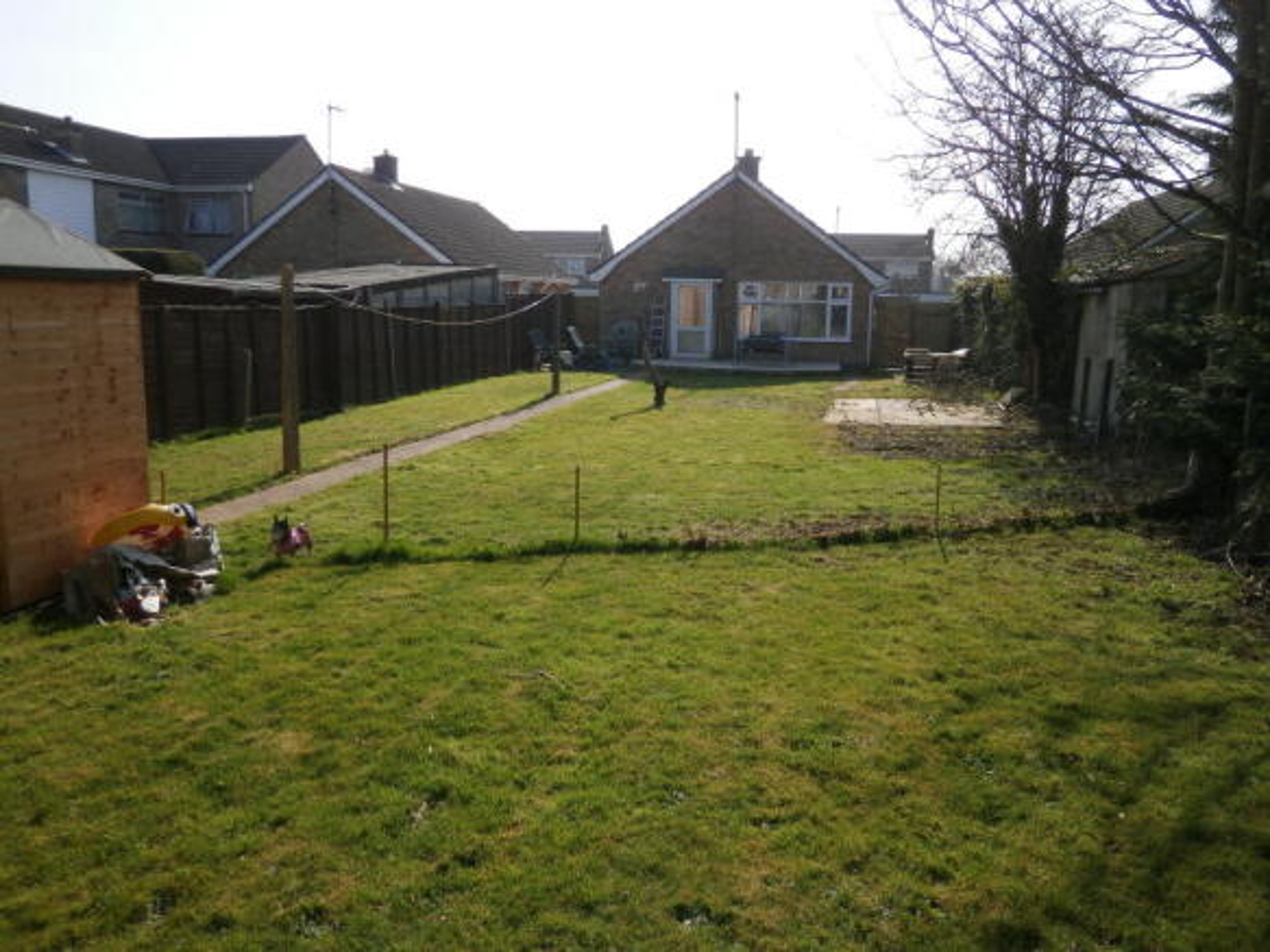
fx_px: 954
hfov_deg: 67.3
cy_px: 476
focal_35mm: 26
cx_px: 635
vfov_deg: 53.0
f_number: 2.8
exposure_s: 1/1600
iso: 100
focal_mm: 4.7
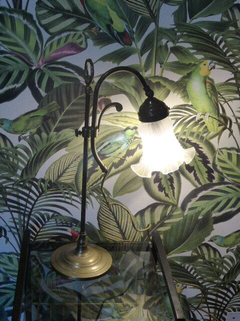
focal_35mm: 57
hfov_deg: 25.7
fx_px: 527
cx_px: 120
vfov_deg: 33.8
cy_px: 160
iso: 500
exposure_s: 1/80
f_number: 4.6
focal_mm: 9.7
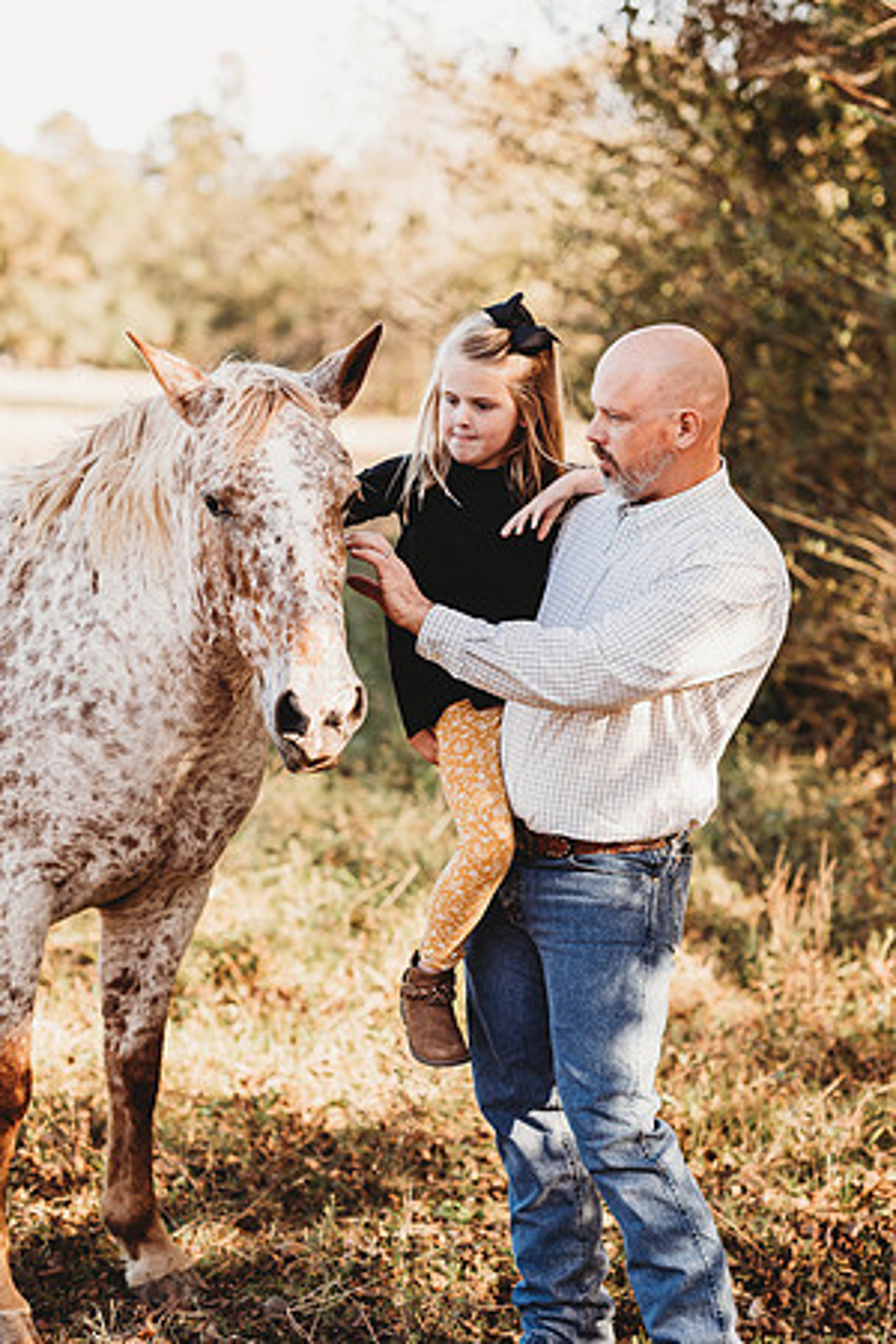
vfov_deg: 23.9
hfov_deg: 16.1
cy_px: 672
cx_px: 448
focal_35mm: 85
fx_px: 3173
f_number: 2.8
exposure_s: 1/250
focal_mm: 85
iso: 160
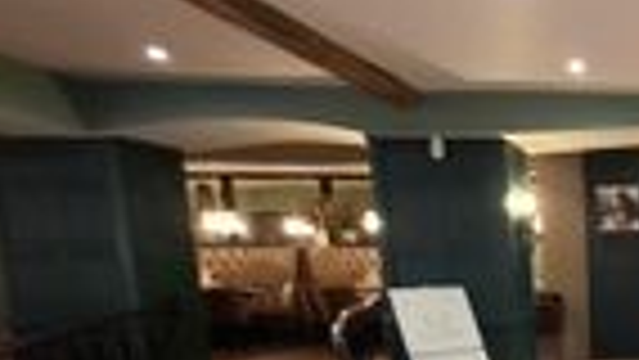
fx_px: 678
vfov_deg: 27.0
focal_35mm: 40
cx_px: 752
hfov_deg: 38.5
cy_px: 410
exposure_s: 1/25
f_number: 2.2
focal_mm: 1.74
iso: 160
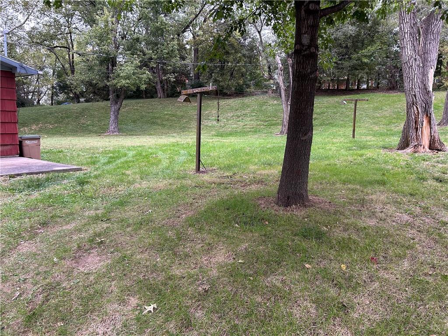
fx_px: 336
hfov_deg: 67.3
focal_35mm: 26
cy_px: 168
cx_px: 224
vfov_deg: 53.1
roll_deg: -1.1
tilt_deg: -8.0
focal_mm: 5.7
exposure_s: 1/75
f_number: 1.5
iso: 125
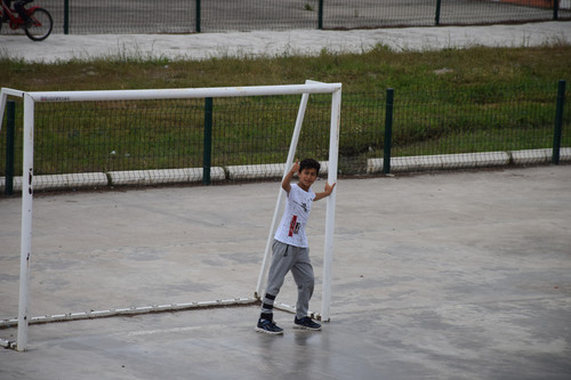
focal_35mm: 210
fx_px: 3330
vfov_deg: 6.5
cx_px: 286
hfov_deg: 9.8
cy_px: 190
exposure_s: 1/800
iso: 200
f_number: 7.1
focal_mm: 140
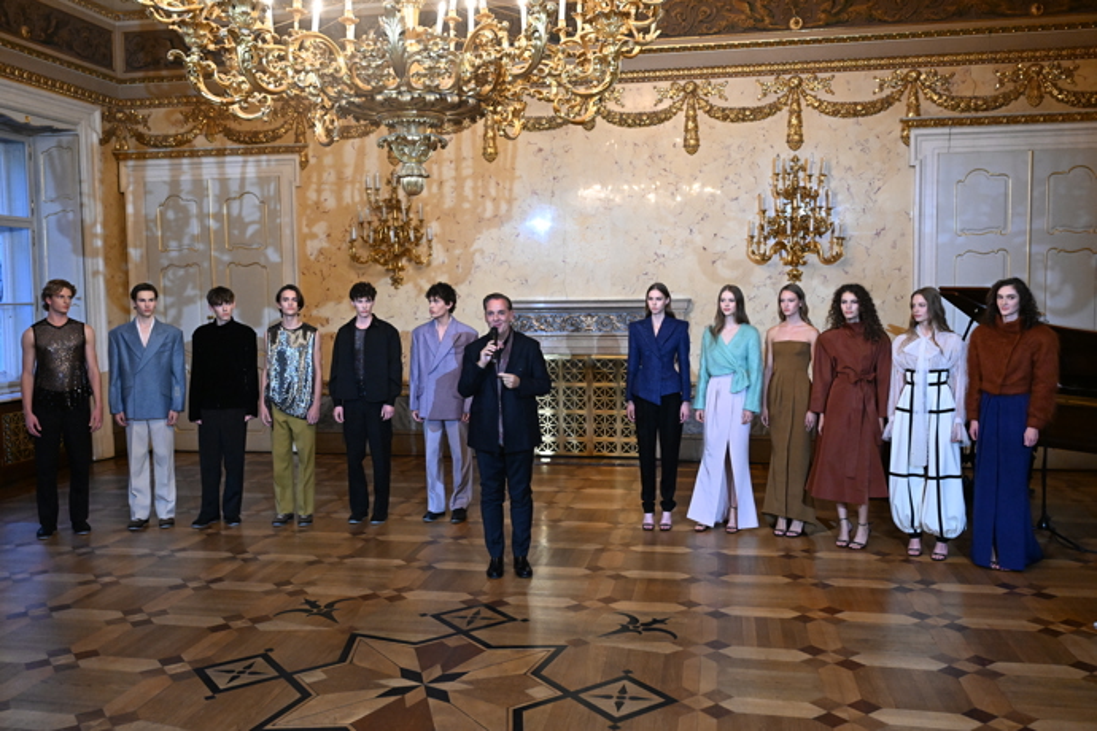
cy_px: 366
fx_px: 960
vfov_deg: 41.7
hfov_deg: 59.5
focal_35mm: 32
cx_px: 548
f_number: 4
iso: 6400
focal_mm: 31.5
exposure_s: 1/320
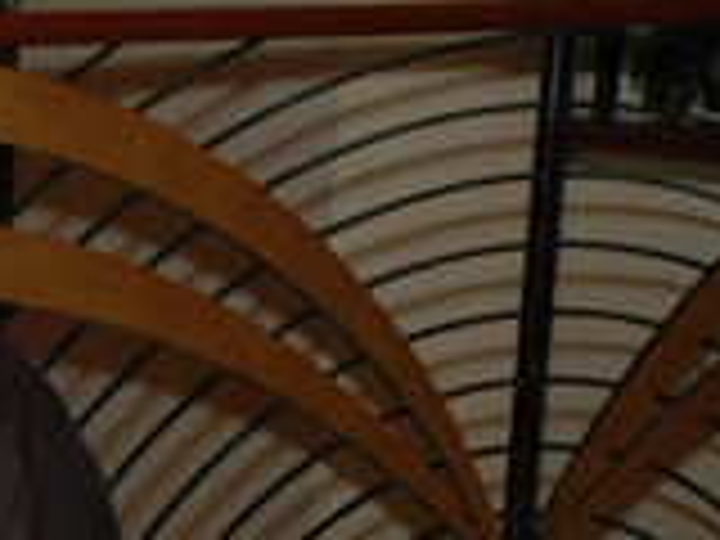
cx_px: -670
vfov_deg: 8.7
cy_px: 778
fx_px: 3472
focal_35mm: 167
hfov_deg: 10.9
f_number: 4
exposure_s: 1/60
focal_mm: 29
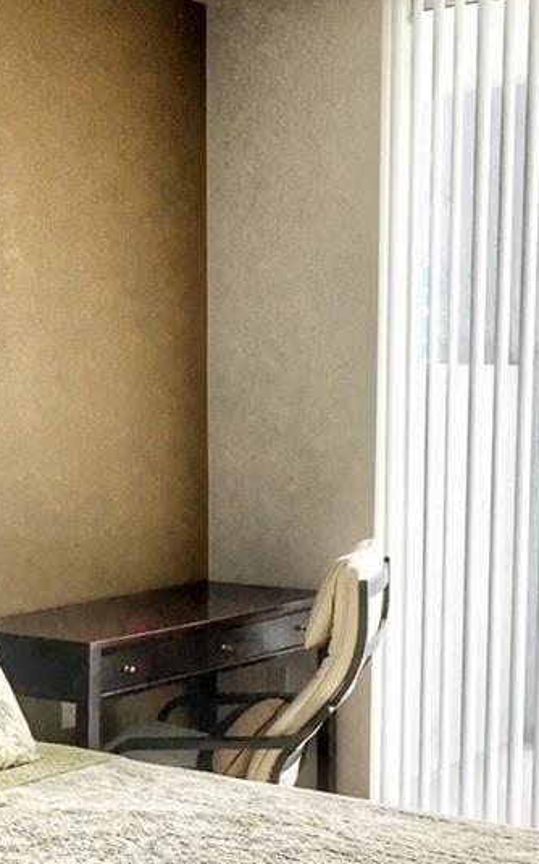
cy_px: 617
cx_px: 200
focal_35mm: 69
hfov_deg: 18.8
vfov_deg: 29.4
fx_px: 1623
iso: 25
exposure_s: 1/30
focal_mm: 4.15
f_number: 2.2
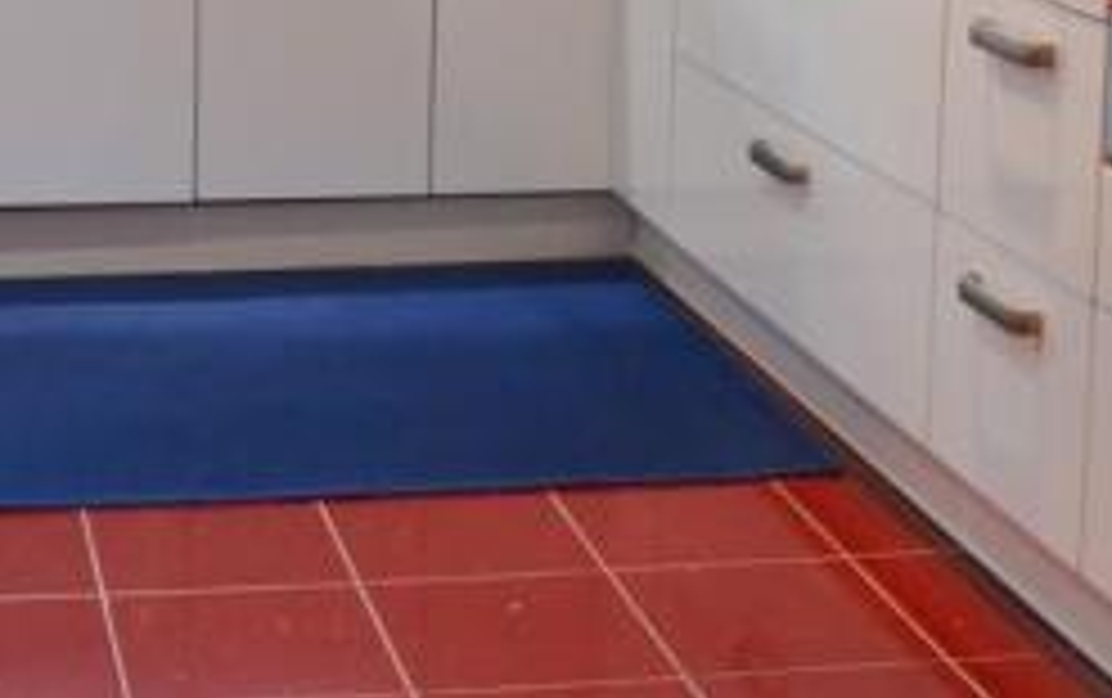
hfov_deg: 25.3
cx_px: 317
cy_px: -281
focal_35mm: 81
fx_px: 2458
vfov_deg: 15.2
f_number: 9
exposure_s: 1/3
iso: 100
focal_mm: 20
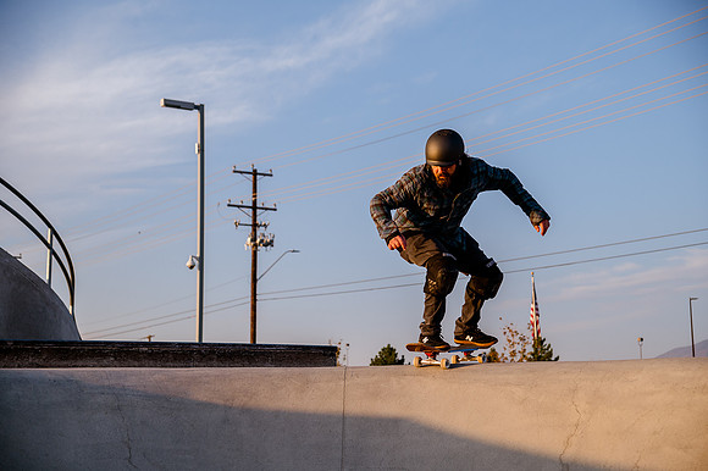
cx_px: 354
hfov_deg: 28.6
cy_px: 236
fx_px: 1388
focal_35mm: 71
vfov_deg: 19.3
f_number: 5
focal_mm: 70
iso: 800
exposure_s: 1/800
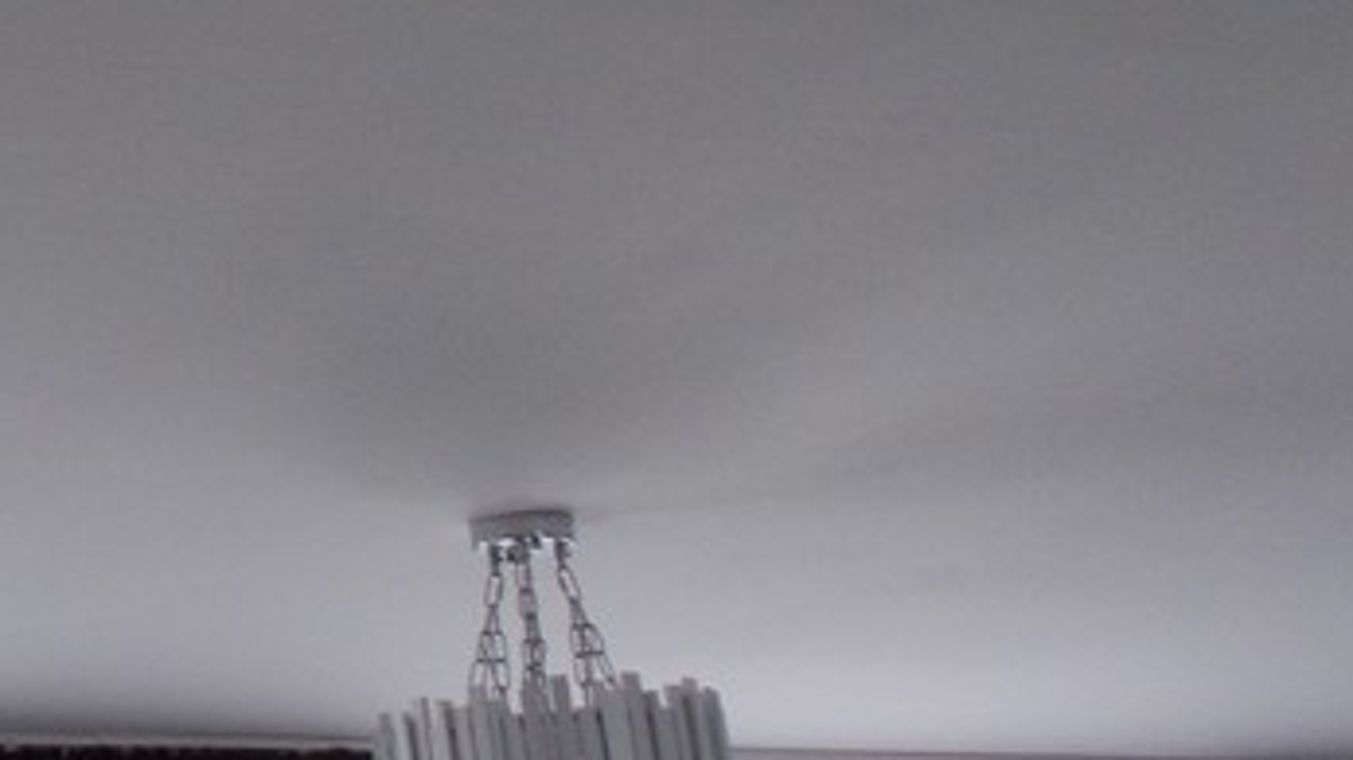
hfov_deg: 20.3
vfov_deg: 11.9
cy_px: -292
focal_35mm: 98
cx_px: -289
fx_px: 3515
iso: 80
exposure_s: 1/80
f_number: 3.2
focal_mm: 4.6
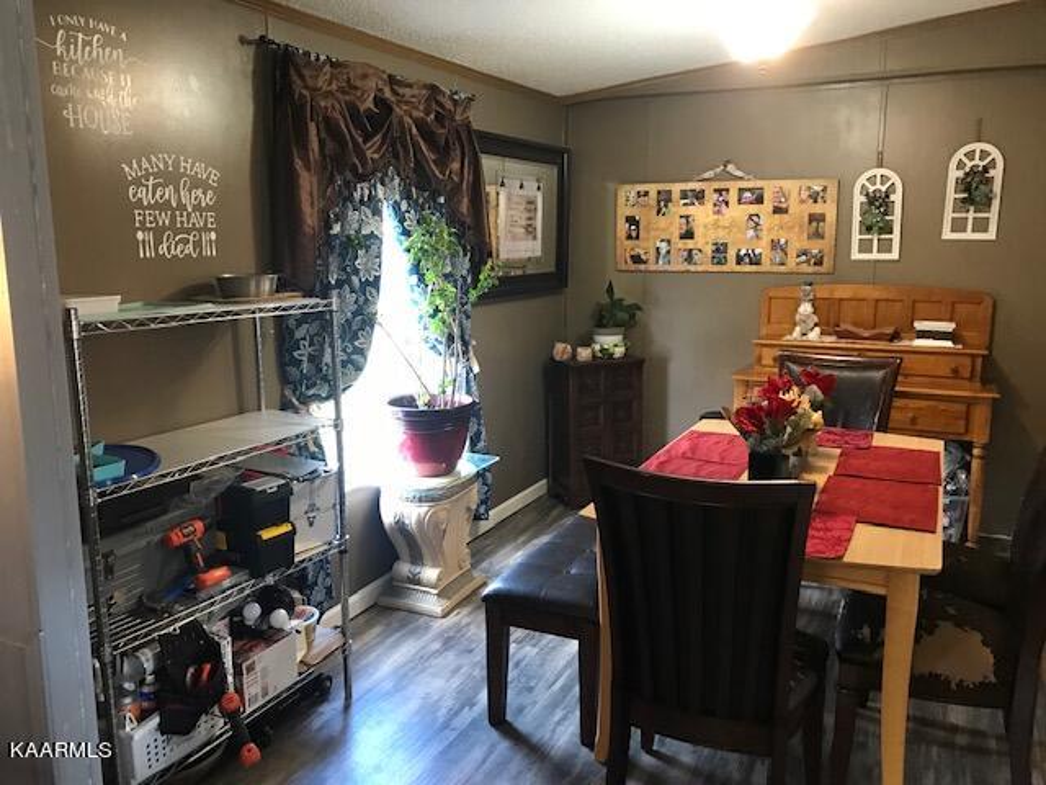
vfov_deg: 49.7
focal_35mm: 28
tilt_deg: -9.9
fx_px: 846
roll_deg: -0.2
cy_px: 392
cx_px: 523
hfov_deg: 63.4
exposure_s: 1/15
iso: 100
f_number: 1.8
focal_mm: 3.99
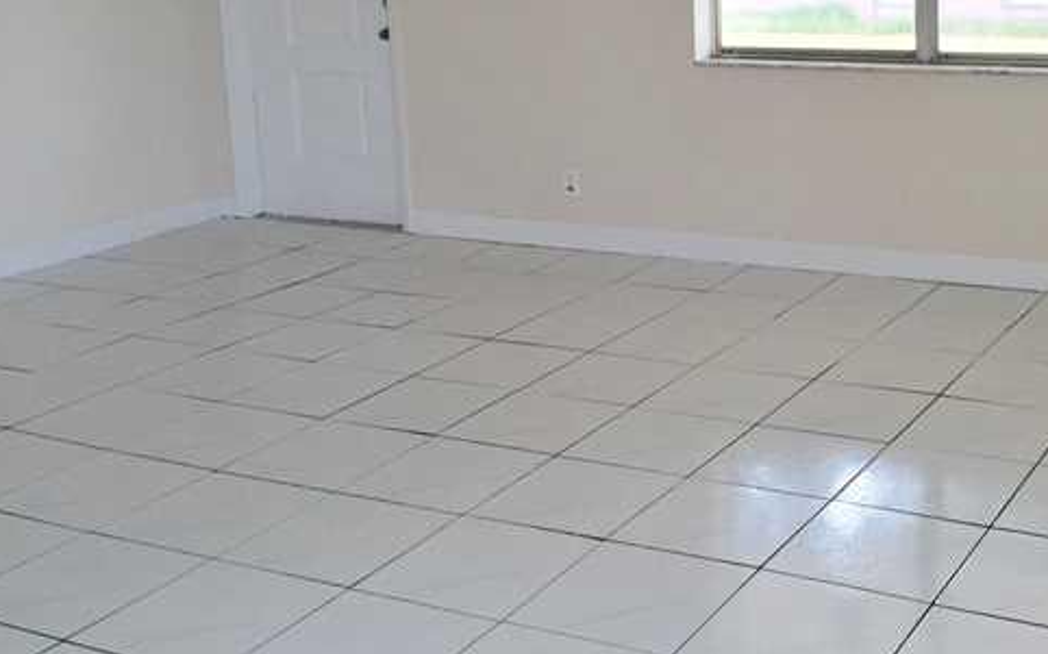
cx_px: 791
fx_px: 1456
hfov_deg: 38.5
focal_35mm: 51
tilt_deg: -9.6
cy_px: 128
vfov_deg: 24.9
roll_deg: +2.0
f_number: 2.2
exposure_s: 1/120
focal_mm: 4.15
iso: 50
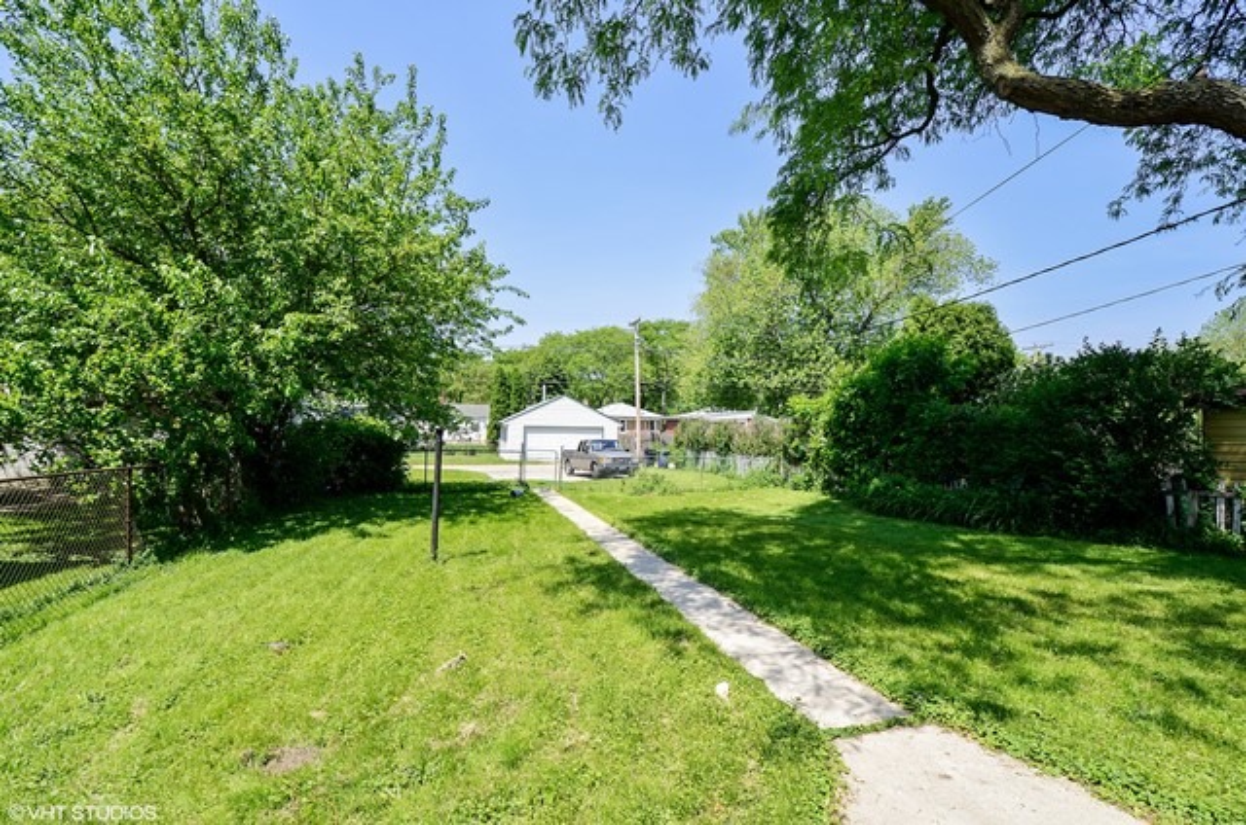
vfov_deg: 77.1
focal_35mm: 15
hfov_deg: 100.5
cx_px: 623
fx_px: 518
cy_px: 412
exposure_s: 1/160
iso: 200
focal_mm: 10
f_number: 9
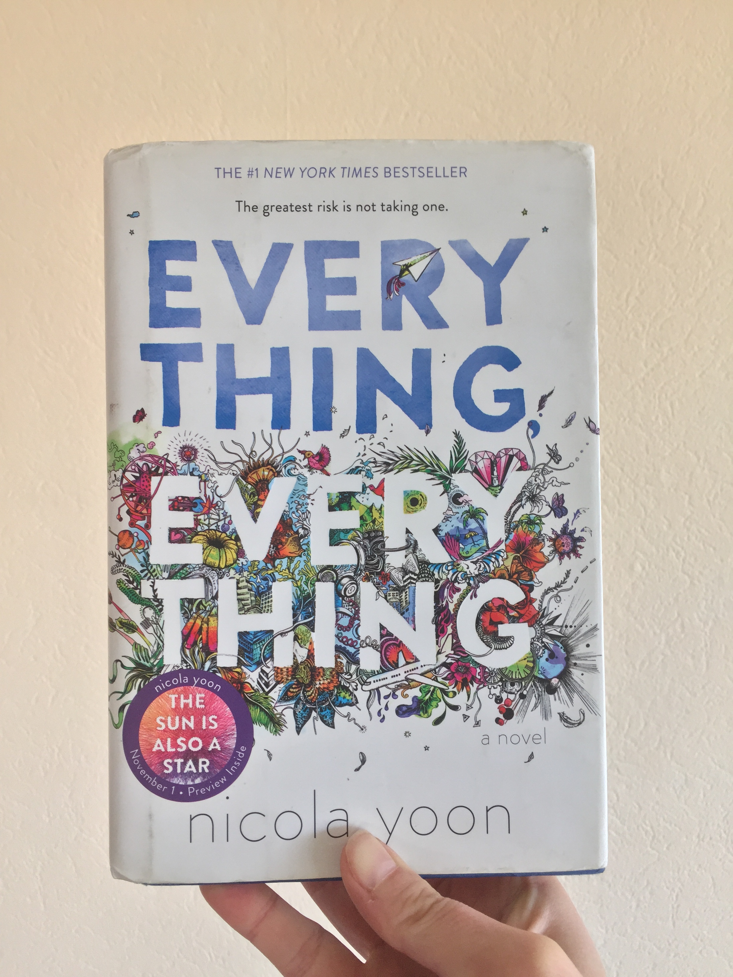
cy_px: 488
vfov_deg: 61.7
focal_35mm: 29
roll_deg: -0.5
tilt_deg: -12.9
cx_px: 366
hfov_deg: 48.2
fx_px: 819
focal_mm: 4.15
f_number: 2.2
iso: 50
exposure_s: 1/100
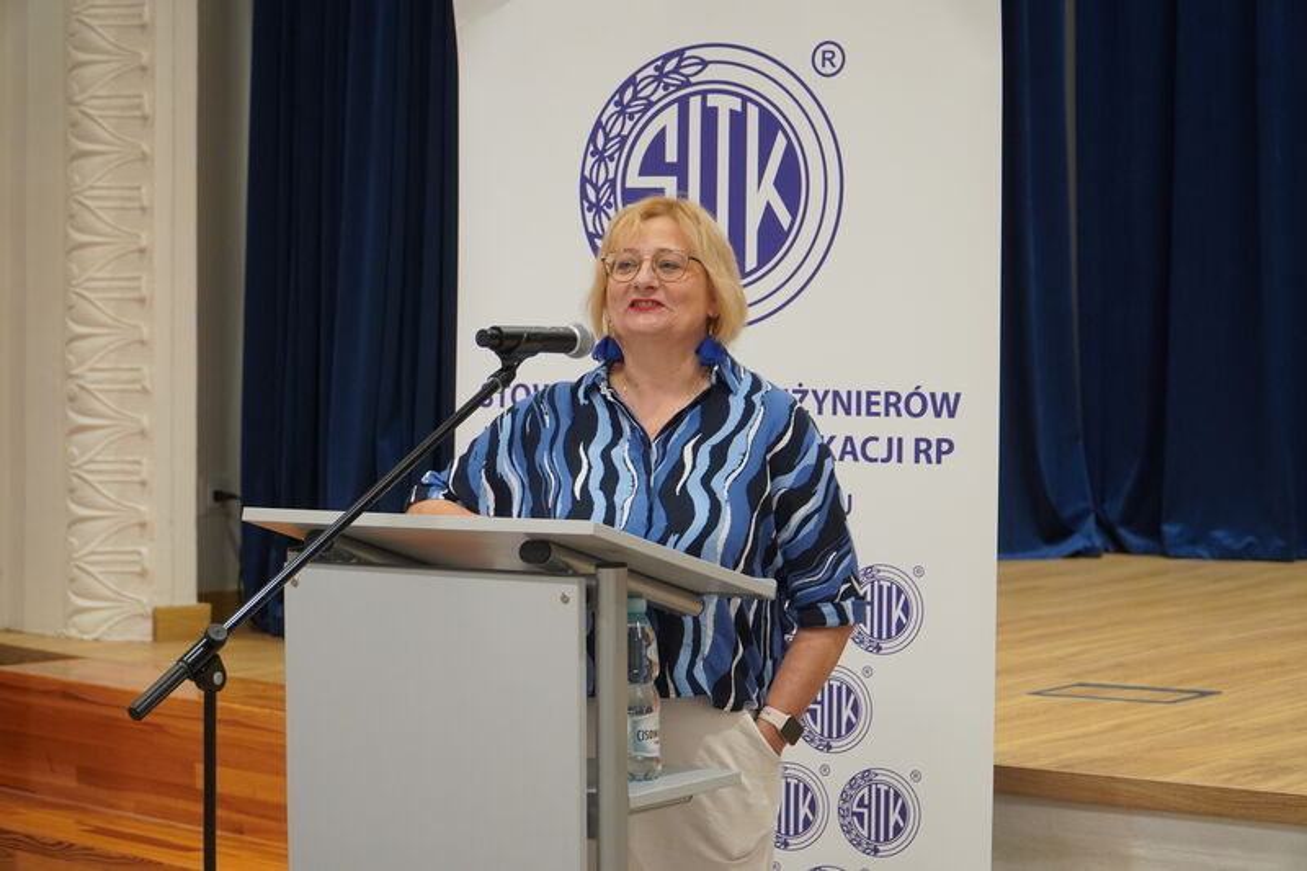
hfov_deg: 21.2
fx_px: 3484
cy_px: 436
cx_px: 654
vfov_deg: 14.2
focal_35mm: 96
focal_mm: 64
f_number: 4
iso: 1000
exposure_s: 1/160
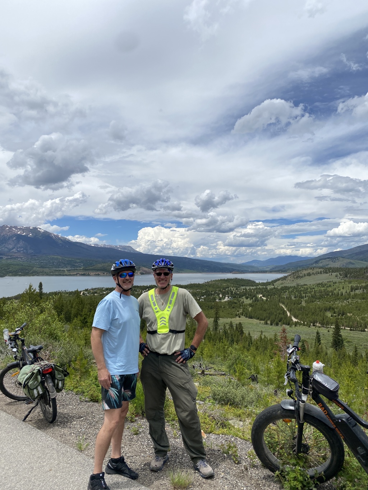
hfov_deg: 53.1
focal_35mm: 26
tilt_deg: +3.0
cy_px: 245
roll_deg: -0.5
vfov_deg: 67.3
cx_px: 184
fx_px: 368
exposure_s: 1/5495
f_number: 1.8
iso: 32
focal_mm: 4.25
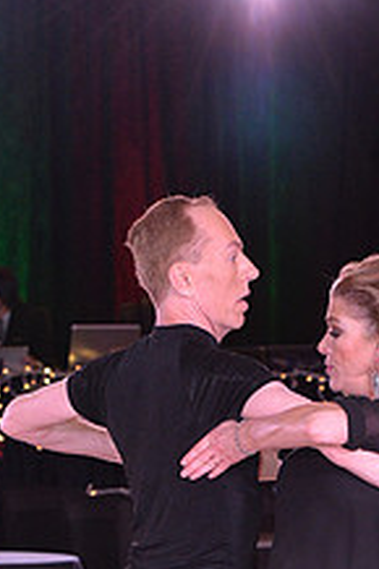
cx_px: 234
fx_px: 4207
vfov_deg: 7.7
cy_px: 726
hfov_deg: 5.2
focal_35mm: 266
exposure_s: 1/250
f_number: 6.3
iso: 2000
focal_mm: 100
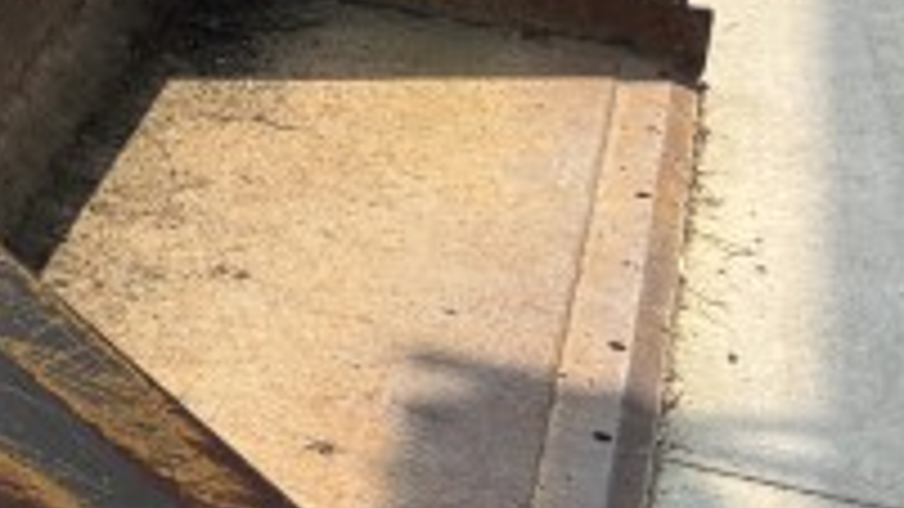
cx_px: -747
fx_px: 2708
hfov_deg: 15.9
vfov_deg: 10.1
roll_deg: -1.2
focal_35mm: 113
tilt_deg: -12.1
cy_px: -445
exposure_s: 1/1845
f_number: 1.6
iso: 50
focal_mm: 5.96
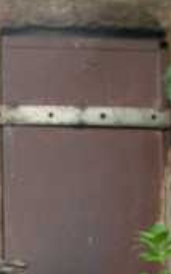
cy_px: 250
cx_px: -117
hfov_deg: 10.2
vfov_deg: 16.7
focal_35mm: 123
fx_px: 916
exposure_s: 1/67
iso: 80
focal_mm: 5.7
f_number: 2.9
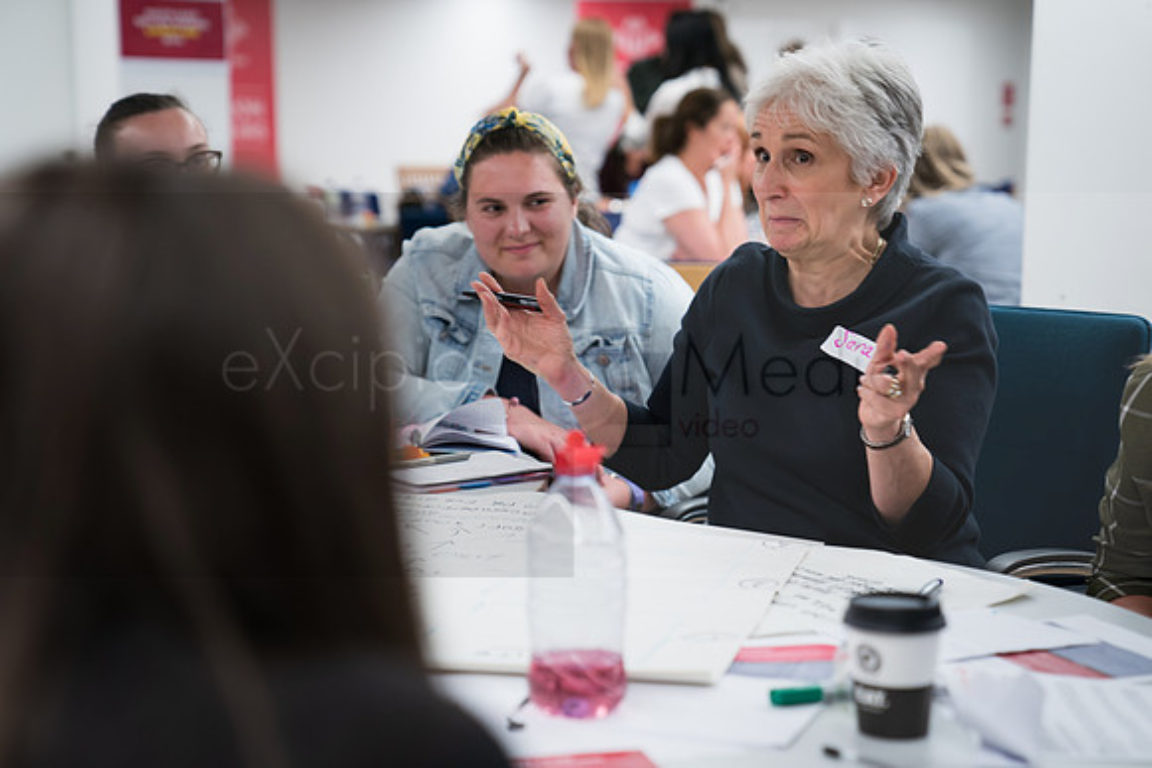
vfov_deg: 20.1
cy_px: 367
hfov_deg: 29.7
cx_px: 602
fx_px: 2173
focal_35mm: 68
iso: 800
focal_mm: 65
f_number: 2.8
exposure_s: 1/60
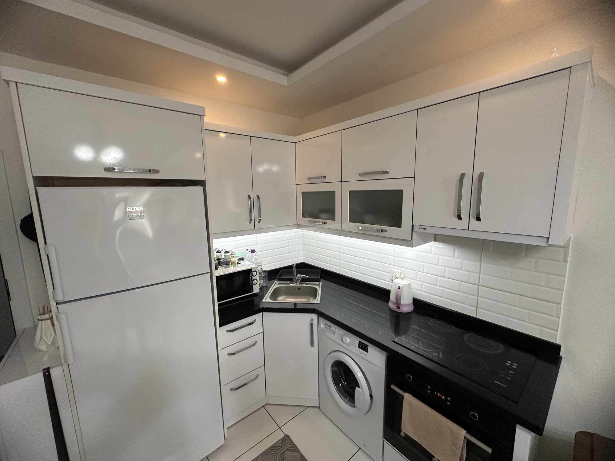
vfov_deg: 85.7
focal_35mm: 14
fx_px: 249
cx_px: 308
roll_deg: +1.0
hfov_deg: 102.1
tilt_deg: -7.8
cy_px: 230
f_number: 2.2
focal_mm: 2.22
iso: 250
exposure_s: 1/100
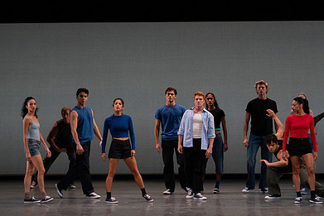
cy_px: 76
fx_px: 1738
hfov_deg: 10.7
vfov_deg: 7.1
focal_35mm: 193
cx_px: 172
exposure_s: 1/640
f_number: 7.1
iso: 4000
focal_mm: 130
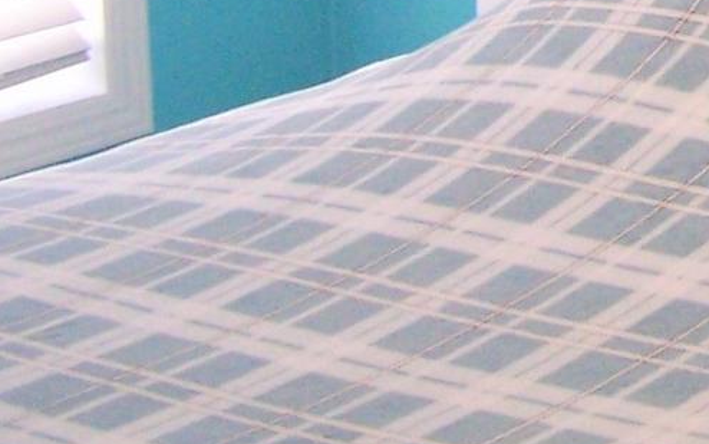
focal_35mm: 167
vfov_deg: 7.6
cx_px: 1077
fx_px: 3228
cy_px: -320
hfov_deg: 11.9
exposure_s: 1/125
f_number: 2.8
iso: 140
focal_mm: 6.3
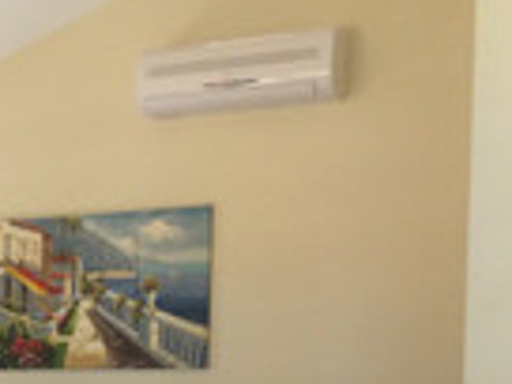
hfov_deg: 21.4
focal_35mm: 85
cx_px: -102
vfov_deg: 16.7
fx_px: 1257
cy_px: 448
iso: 64
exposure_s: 1/24
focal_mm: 3.3
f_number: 2.4
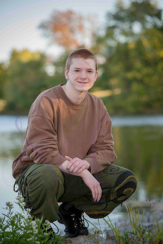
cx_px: 82
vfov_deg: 17.1
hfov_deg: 11.4
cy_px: 122
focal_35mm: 120
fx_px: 815
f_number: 4
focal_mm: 120
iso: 400
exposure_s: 1/640
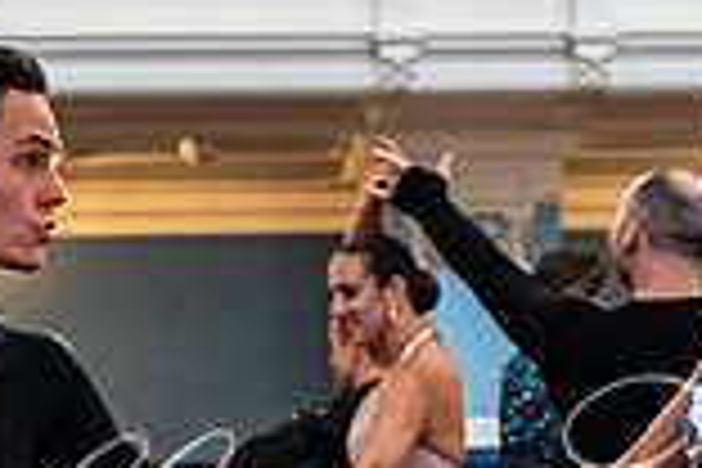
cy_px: 811
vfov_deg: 9.0
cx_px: 459
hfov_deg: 13.9
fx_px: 2866
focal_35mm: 147
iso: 6400
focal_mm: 35
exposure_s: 1/500
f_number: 2.2
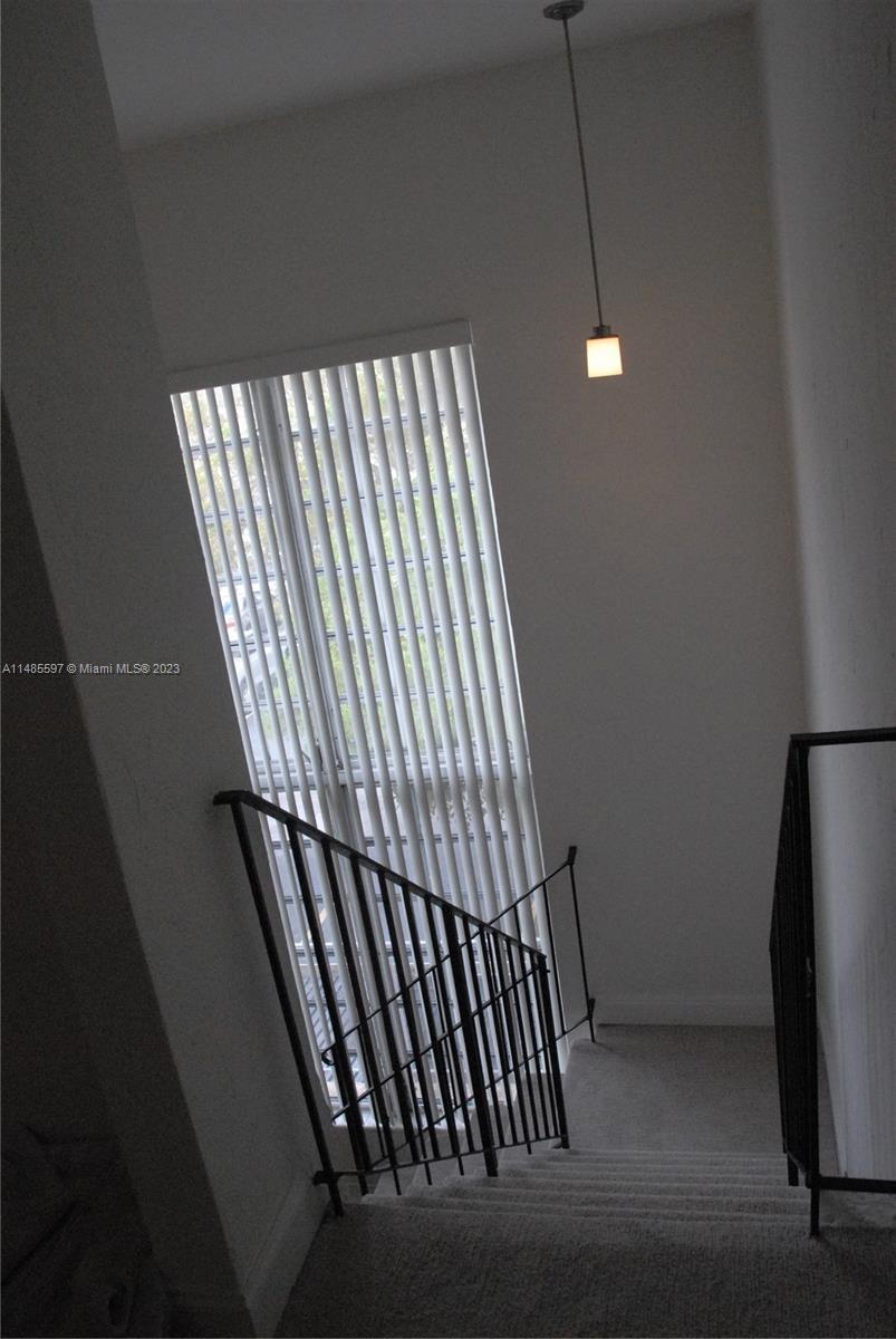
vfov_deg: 61.9
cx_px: 448
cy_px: 670
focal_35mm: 30
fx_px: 1117
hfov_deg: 43.7
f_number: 8
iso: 1600
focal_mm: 20
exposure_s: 1/250
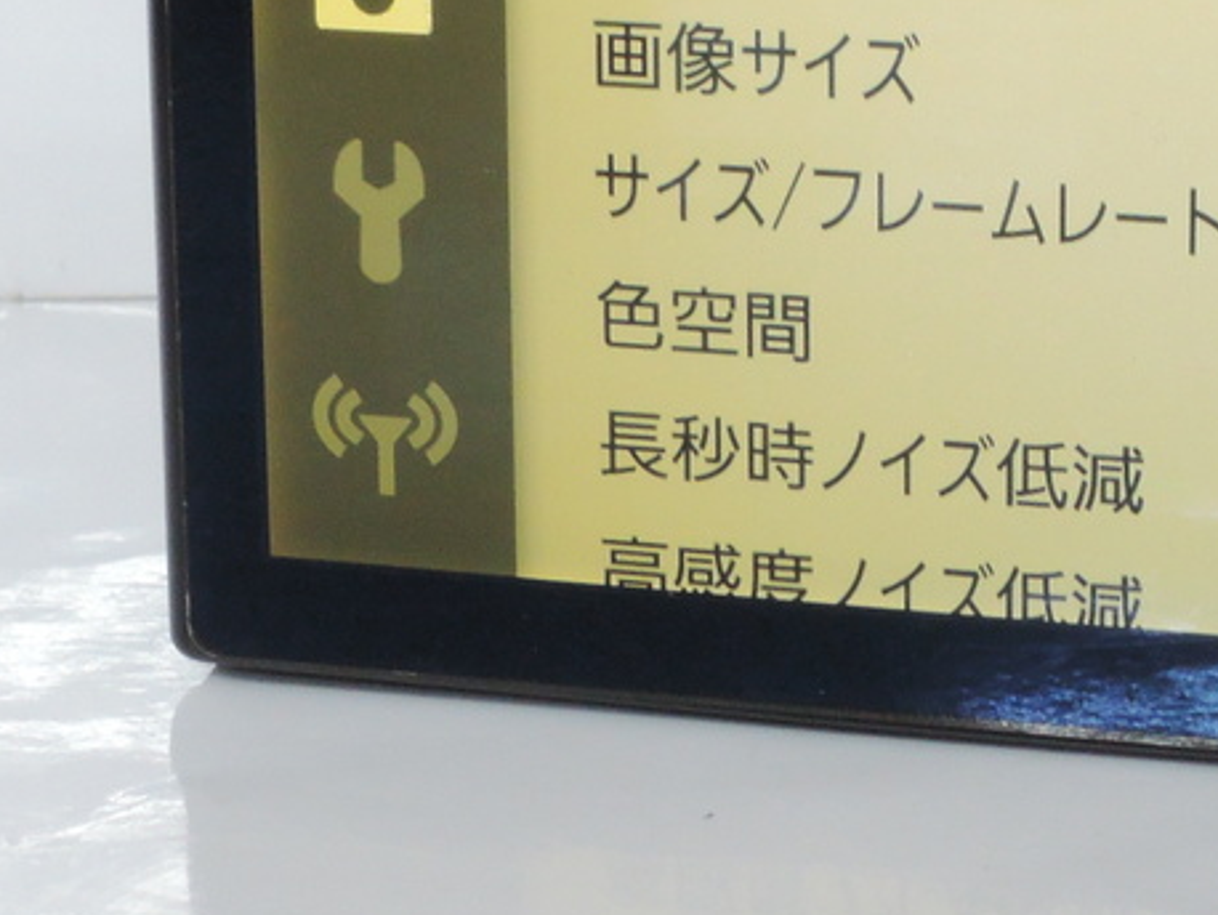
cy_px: 85
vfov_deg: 11.3
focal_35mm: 131
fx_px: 4612
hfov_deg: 14.7
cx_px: 1274
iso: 800
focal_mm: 10.7
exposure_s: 1/20
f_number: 8
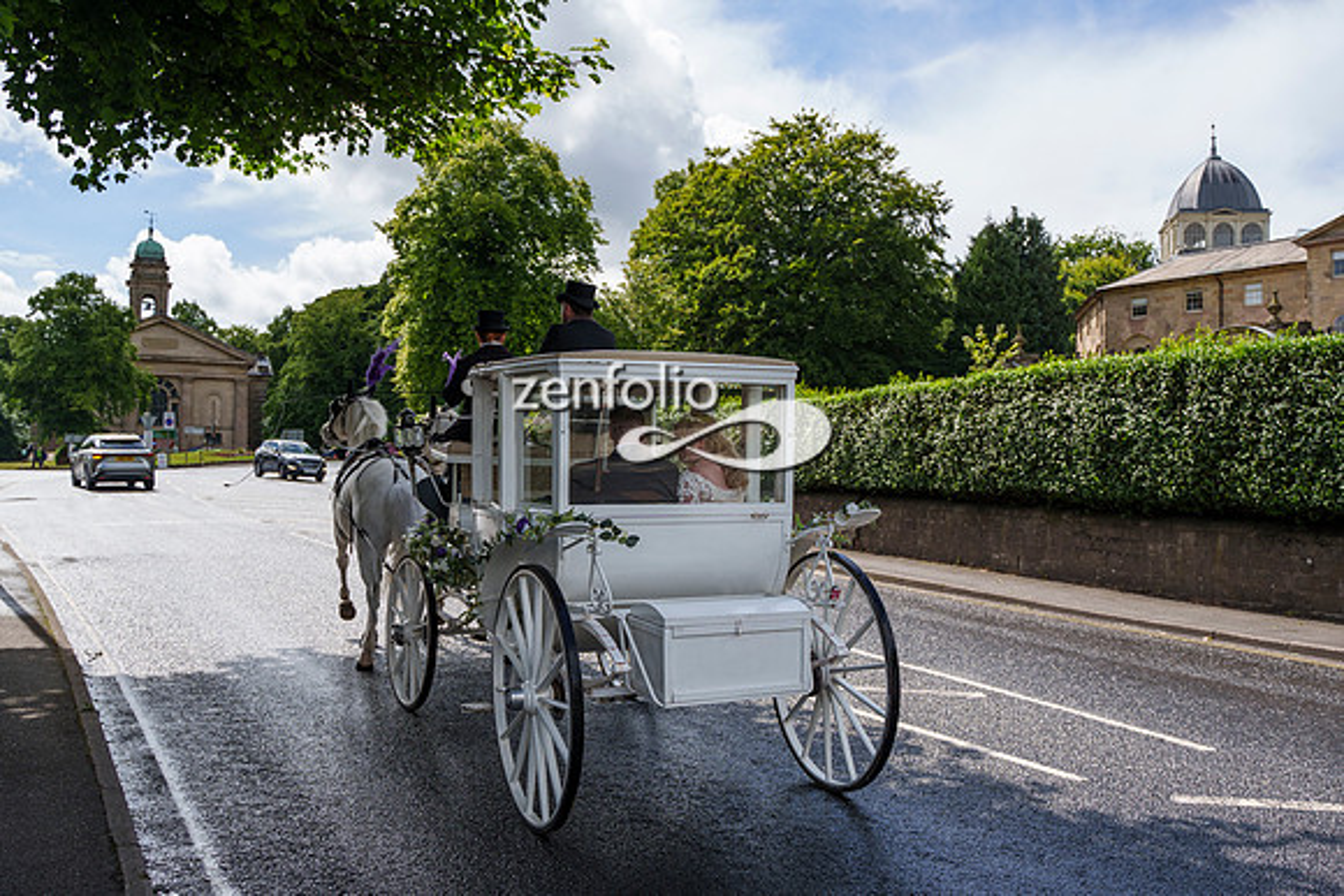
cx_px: 694
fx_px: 1224
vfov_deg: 40.2
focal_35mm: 33
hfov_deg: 57.5
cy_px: 501
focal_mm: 28
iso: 200
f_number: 3.5
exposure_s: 1/2500
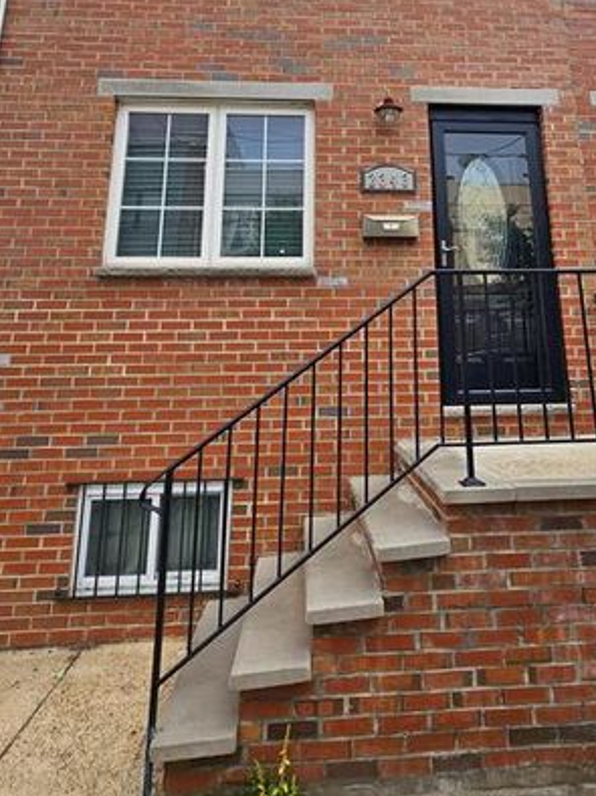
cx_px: 343
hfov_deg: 60.7
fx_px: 506
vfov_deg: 71.9
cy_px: 213
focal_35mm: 22
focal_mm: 2.2
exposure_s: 1/344
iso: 50
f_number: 2.2
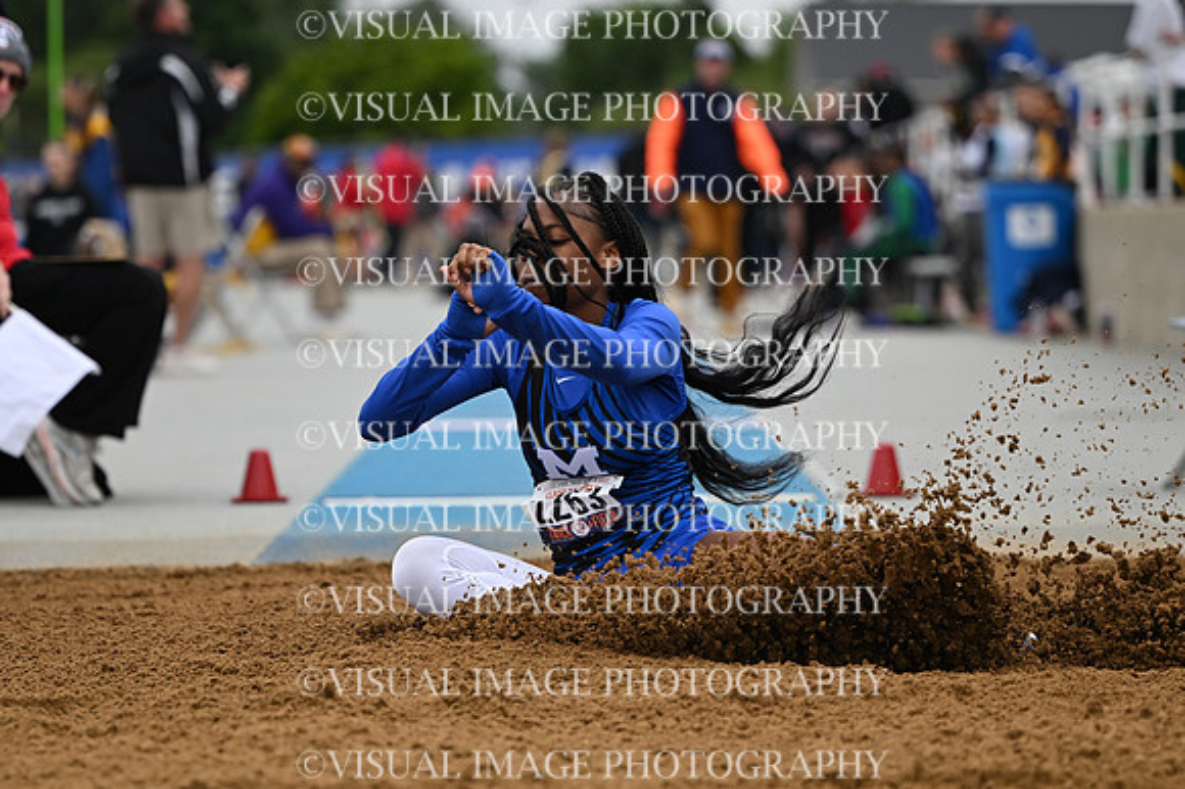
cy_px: 394
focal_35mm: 180
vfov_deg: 7.6
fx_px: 5921
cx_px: 592
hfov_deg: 11.4
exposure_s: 1/5000
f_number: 2.8
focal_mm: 120
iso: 640
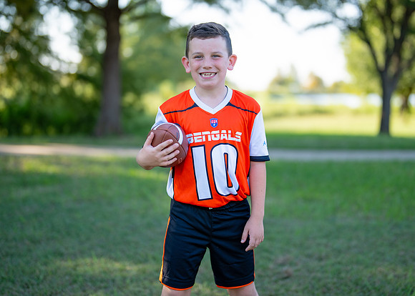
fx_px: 716
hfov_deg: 32.3
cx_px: 226
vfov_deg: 23.3
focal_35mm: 61
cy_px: 125
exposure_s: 1/1600
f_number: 1.2
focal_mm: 50
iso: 100
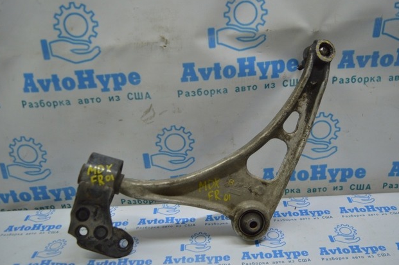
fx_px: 377
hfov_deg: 55.8
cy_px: 130
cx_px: 204
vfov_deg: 38.8
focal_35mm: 34
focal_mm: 22
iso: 400
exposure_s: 1/125
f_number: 3.8
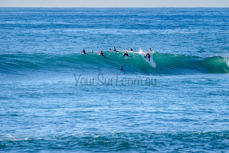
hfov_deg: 3.4
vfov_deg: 2.2
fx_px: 3901
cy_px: 65
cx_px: 140
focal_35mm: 613
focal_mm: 500
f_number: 5.6
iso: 320
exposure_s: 1/2000
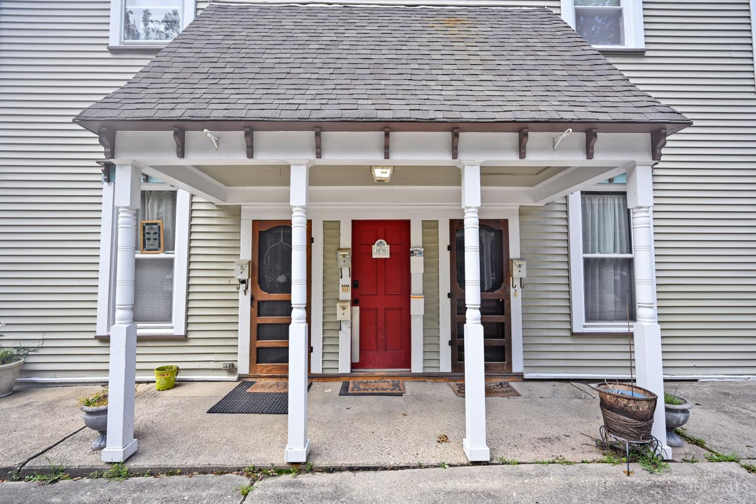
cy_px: 252
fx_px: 336
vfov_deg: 73.7
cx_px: 378
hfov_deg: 96.7
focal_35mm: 16
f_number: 5.6
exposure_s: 1/250
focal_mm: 16
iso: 200
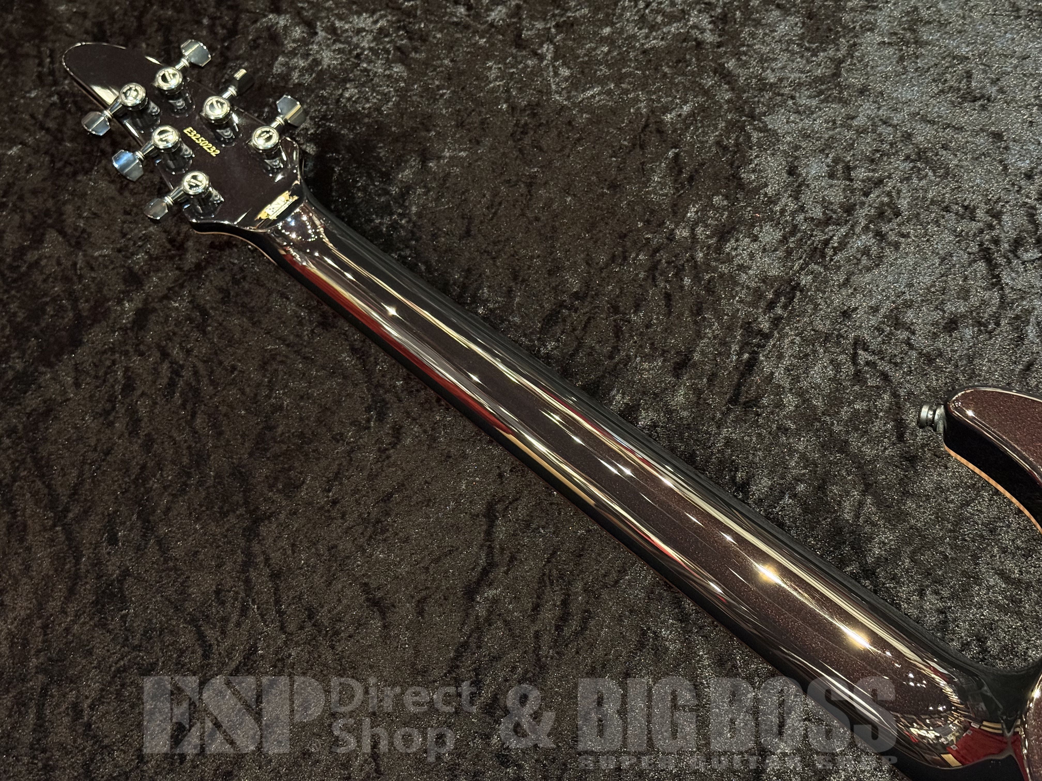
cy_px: 390
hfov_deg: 39.7
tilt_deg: -55.7
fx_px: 1445
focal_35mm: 48
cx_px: 521
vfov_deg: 30.3
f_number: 1.78
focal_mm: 6.76
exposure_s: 1/30
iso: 500
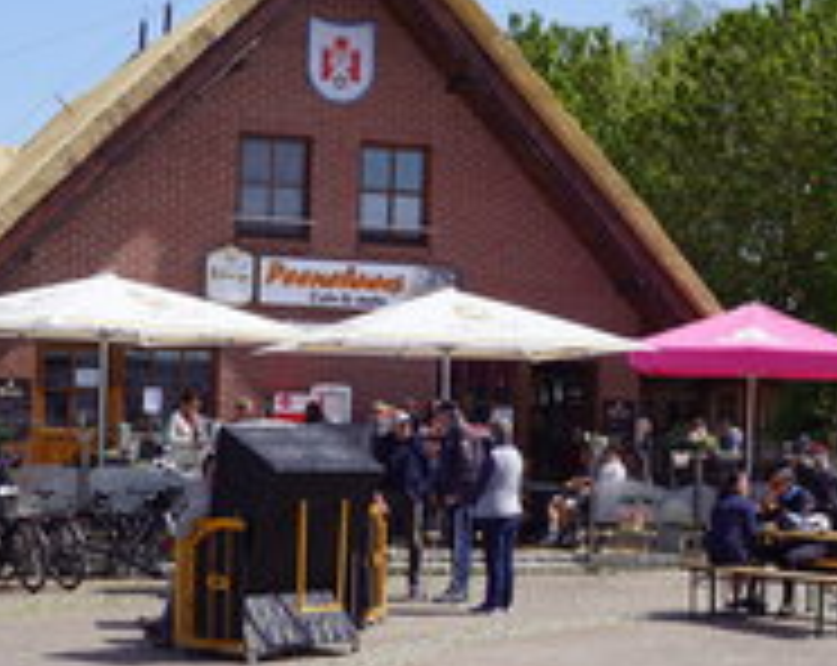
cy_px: 412
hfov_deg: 22.5
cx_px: 414
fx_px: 2101
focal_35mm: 85
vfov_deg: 18.0
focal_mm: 28
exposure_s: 1/200
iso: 100
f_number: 11
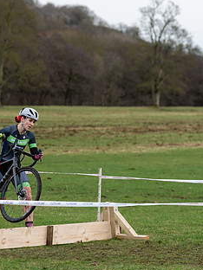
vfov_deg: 10.2
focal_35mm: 193
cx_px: 12
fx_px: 1509
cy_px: 131
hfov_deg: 7.7
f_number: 3.5
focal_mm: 108
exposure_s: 1/1000
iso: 1000
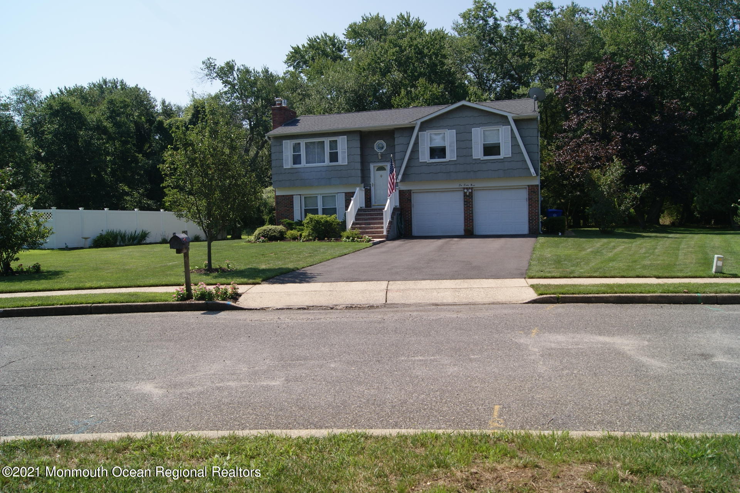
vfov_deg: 47.9
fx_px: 555
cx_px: 370
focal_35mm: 27
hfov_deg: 67.4
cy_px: 246
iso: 100
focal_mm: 18
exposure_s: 1/160
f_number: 10
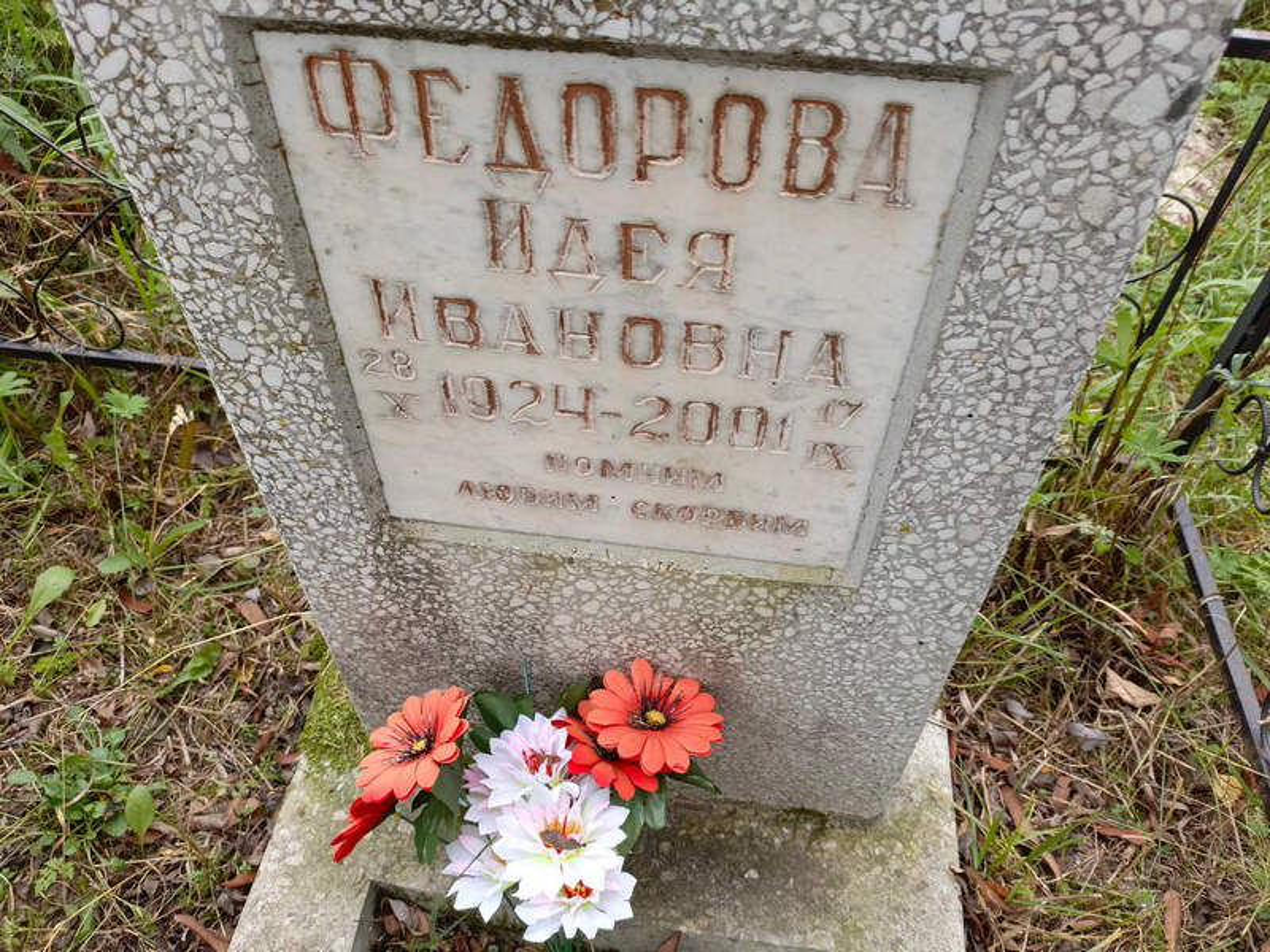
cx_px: 635
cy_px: 476
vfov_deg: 54.9
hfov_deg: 69.4
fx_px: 917
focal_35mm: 25
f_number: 1.69
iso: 154
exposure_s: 1/100
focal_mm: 4.76
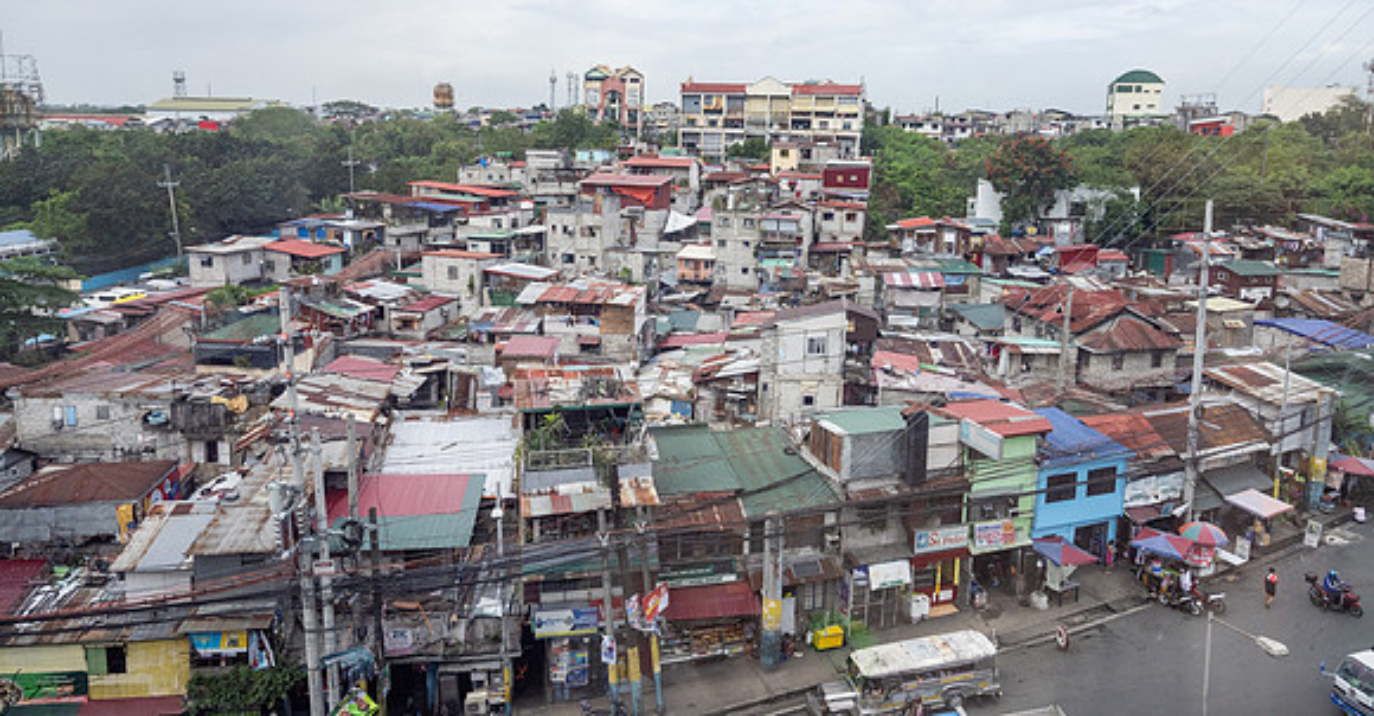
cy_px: 257
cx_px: 687
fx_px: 916
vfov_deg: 42.3
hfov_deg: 73.7
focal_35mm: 26
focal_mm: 24
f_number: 5.6
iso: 1600
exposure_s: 1/640
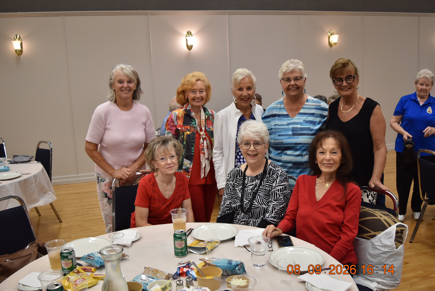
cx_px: 218
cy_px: 146
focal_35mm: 36
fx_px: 435
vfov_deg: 36.9
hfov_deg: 53.1
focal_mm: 24
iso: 400
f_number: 4
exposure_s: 1/60
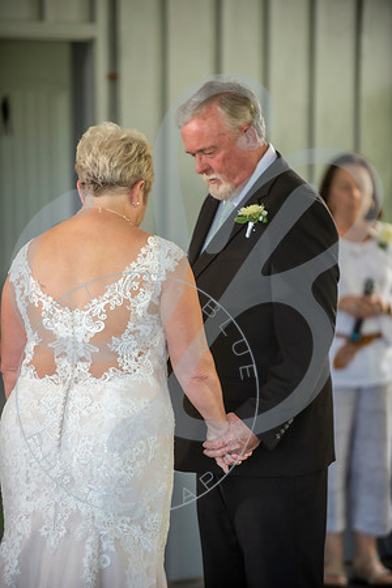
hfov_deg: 6.9
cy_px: 294
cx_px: 196
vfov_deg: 10.3
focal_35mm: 200
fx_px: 3266
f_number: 2.8
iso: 320
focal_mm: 200
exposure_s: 1/200
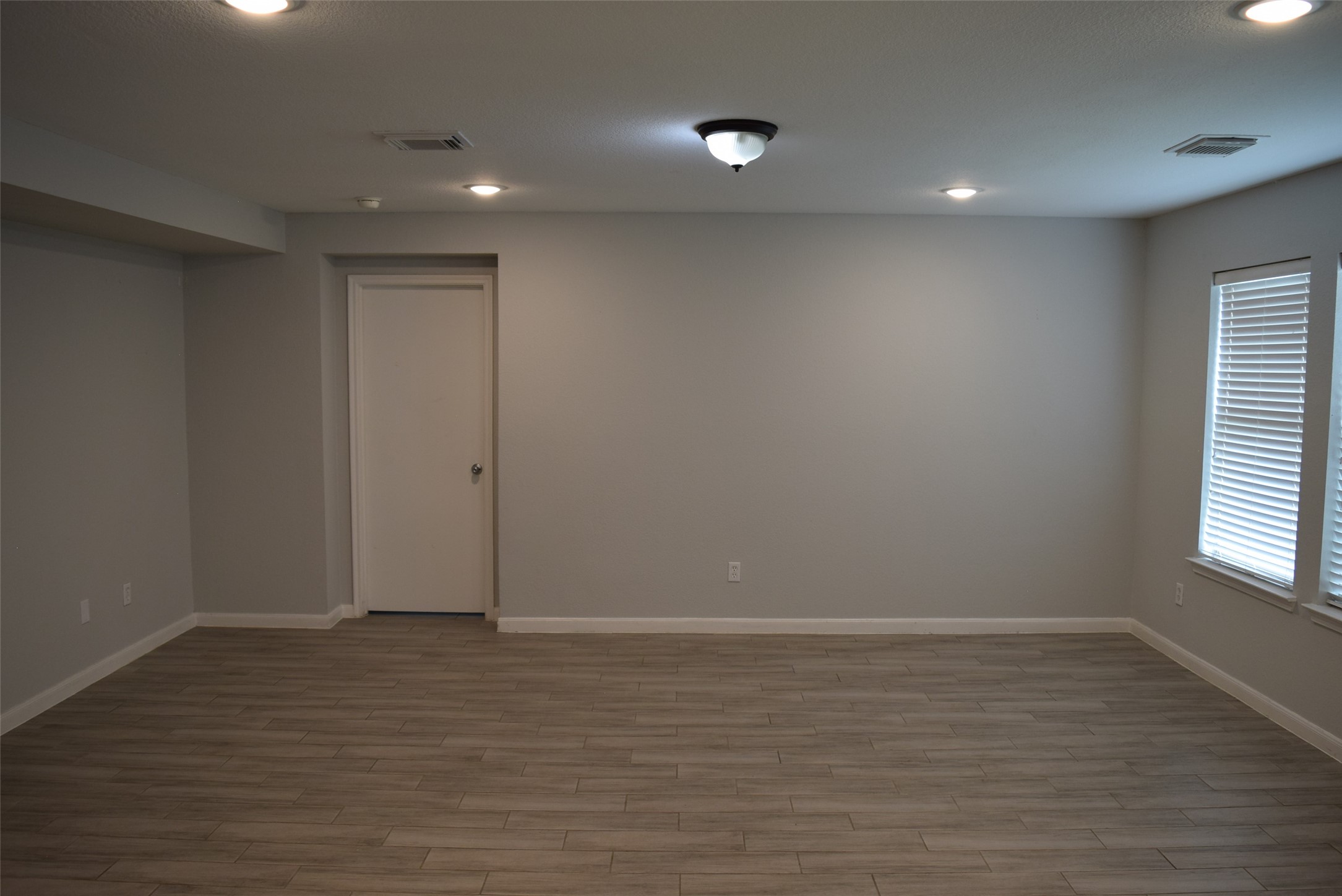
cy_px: 448
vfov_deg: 48.0
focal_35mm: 27
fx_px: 1007
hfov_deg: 67.4
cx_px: 671
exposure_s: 1/80
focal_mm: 18
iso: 400
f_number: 4.5
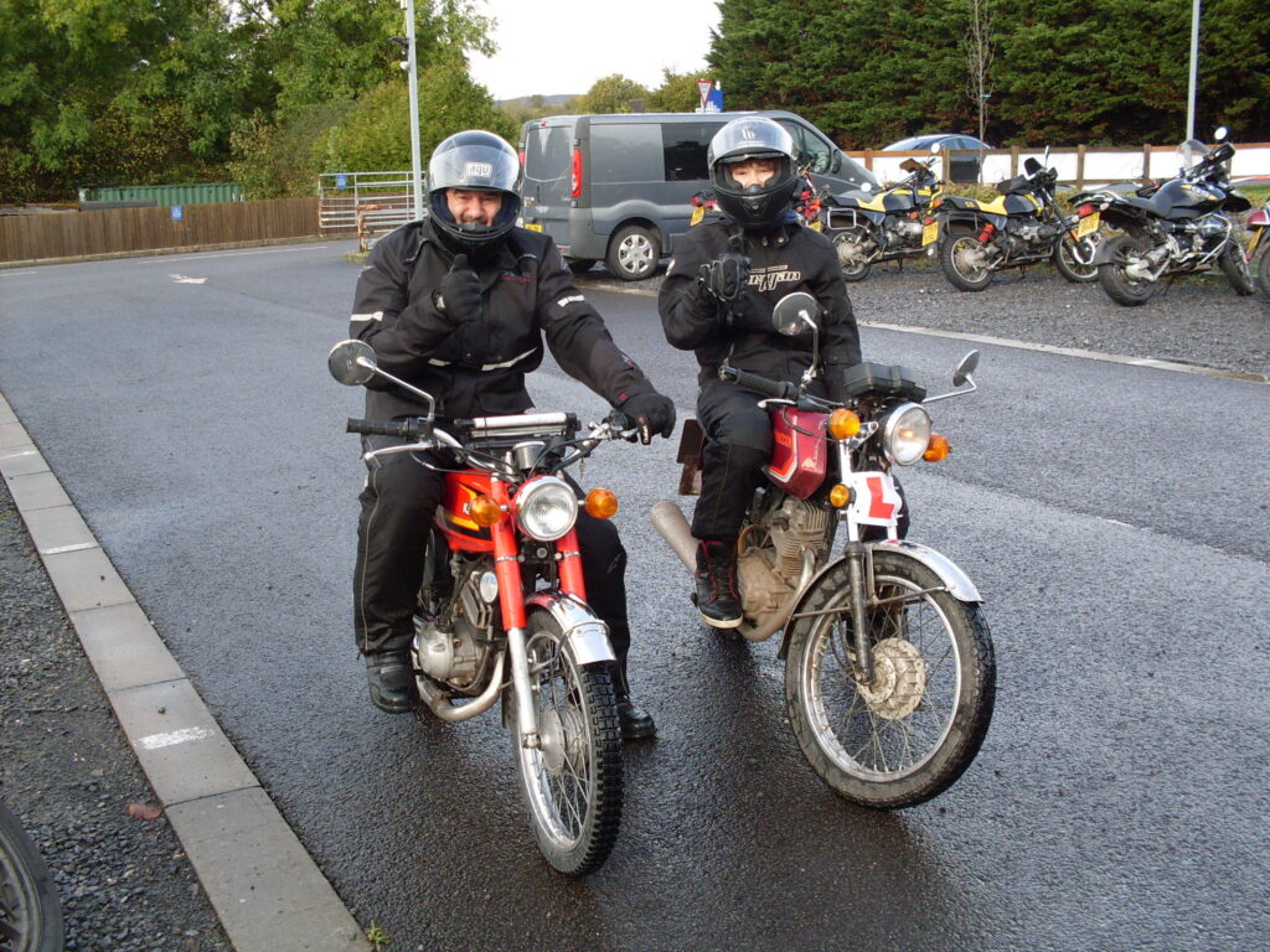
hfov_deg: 49.0
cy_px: 476
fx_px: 1394
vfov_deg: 37.7
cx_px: 635
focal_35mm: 38
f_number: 2.8
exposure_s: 1/250
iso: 80
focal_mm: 6.3
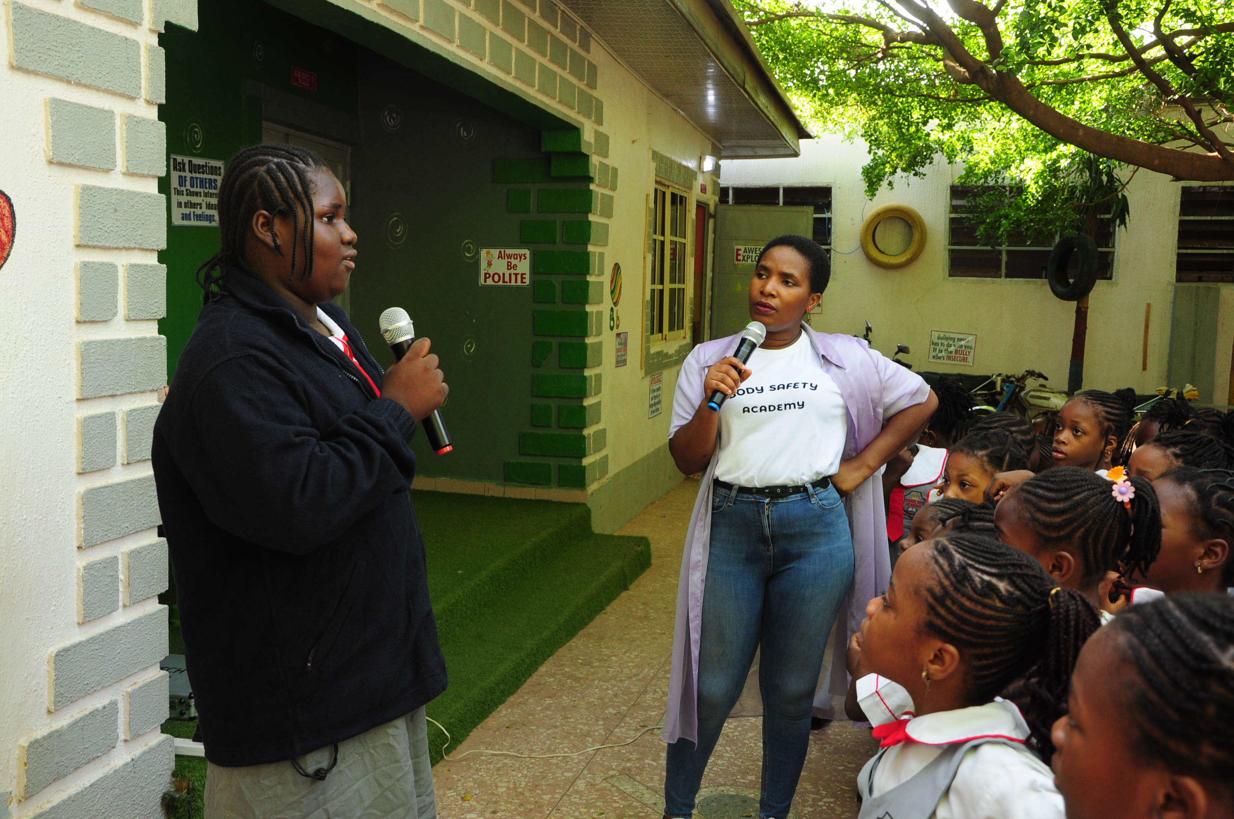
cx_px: 617
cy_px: 410
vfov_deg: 35.4
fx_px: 1284
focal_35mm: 38
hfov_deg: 51.3
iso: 500
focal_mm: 25
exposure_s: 1/100
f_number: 6.3
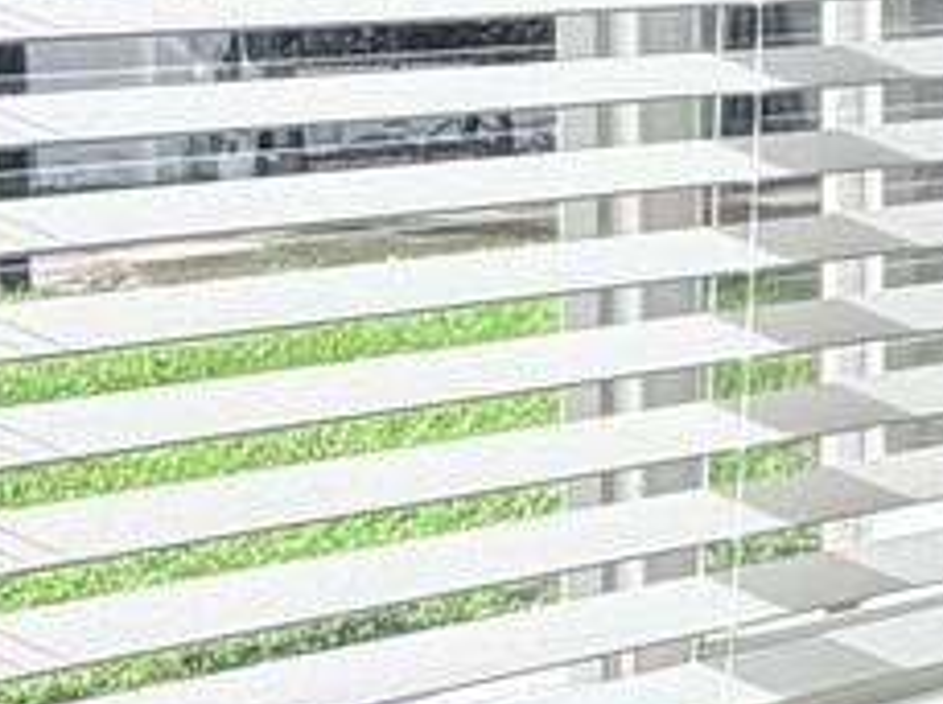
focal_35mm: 98
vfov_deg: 14.6
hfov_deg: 13.4
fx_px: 2665
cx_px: 2393
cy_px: -128
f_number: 2.2
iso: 40
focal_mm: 2.22
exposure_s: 1/502
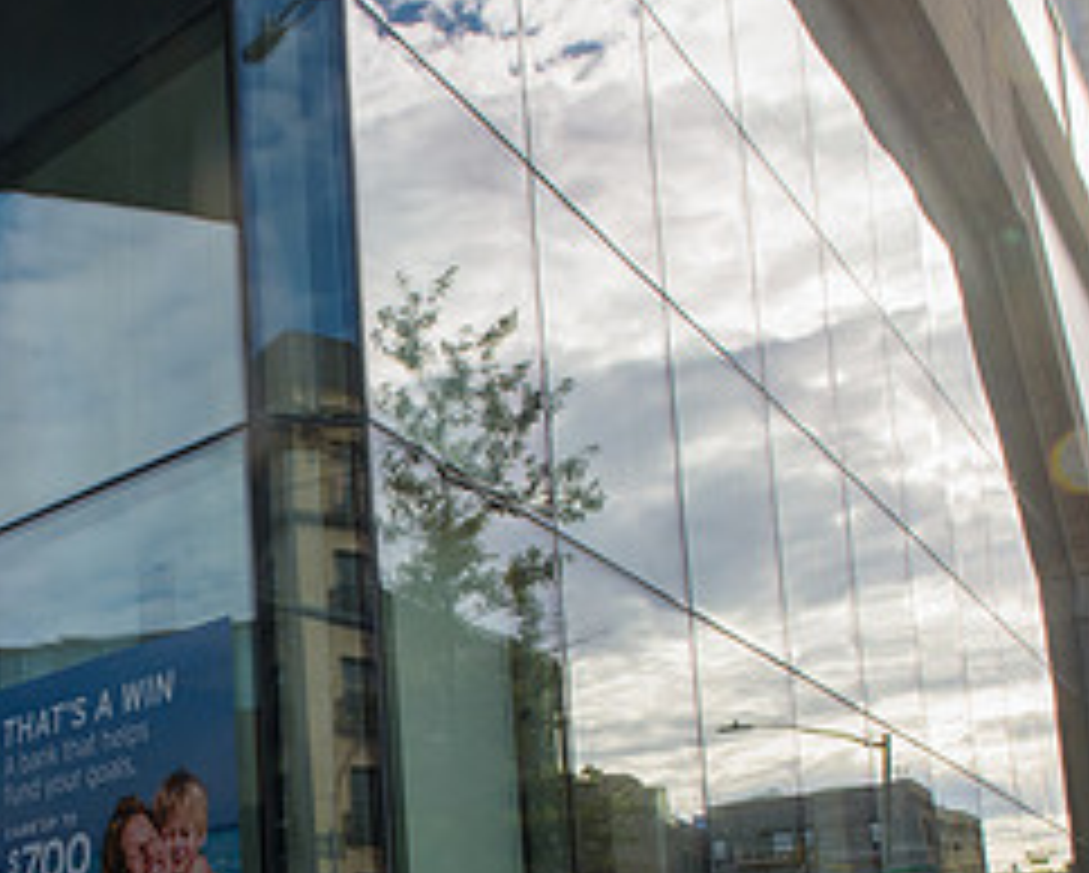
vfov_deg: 26.9
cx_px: 180
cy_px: 835
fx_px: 1742
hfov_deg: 33.5
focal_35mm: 54
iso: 200
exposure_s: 1/50
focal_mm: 24
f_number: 16
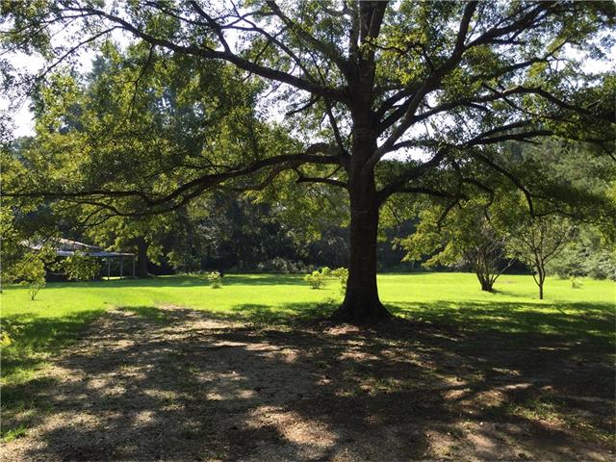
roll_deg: -1.4
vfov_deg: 48.2
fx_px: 516
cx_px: 308
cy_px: 231
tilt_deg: +2.2
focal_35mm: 29
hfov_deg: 61.7
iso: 32
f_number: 2.2
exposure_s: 1/527
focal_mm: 4.15
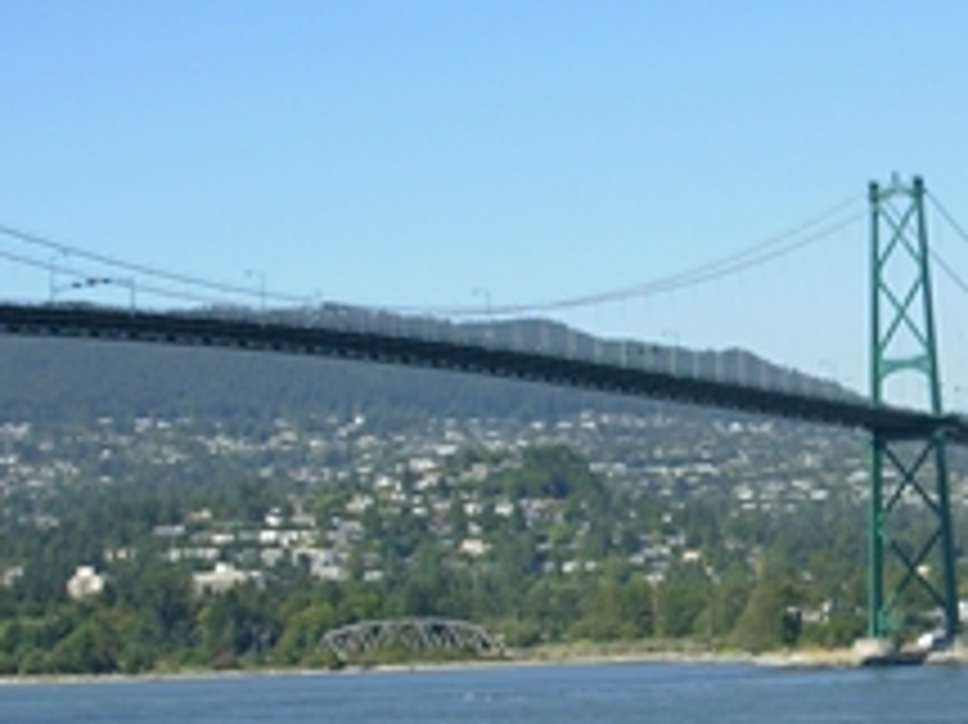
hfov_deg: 16.9
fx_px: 3242
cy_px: 432
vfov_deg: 12.8
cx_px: 693
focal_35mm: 116
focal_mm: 8.5
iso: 50
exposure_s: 1/939
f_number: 3.2
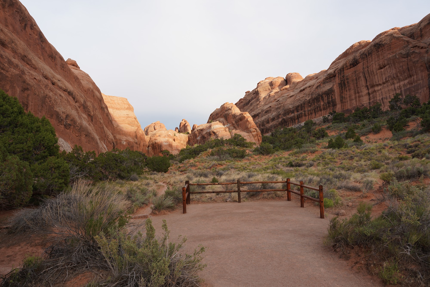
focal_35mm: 28
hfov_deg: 65.5
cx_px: 215
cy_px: 144
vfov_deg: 46.4
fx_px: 334
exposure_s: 1/100
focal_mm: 28
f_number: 9
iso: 200
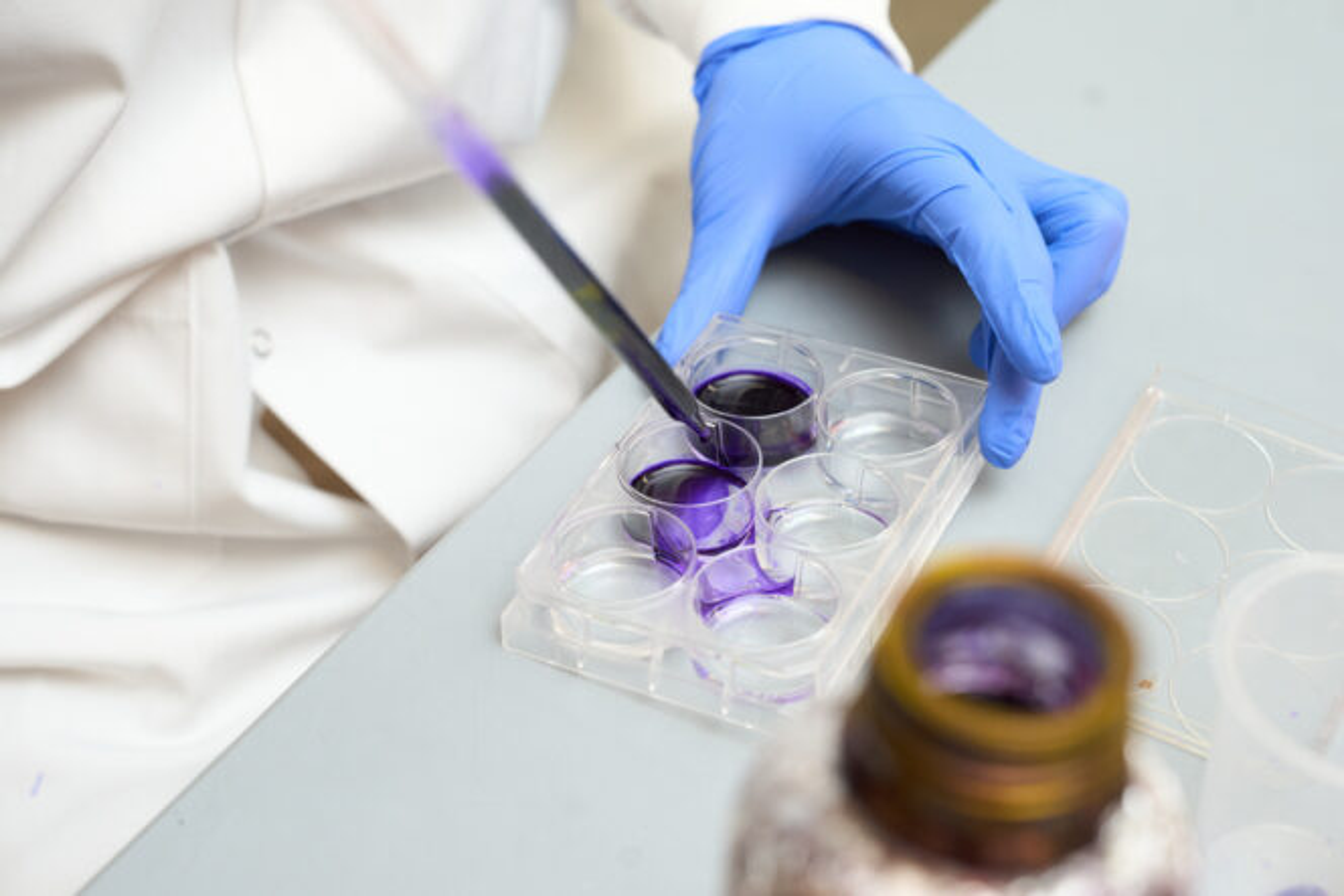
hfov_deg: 28.8
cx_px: 672
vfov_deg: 19.5
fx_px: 2614
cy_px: 448
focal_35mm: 70
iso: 800
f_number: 5
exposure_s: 1/160
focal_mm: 70
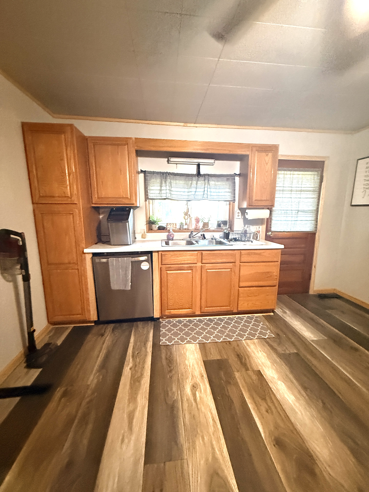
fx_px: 199
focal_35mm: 14
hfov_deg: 85.7
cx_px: 184
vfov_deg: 102.1
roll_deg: -1.5
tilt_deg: -7.9
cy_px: 246
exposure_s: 1/60
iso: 800
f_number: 2.2
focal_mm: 2.22
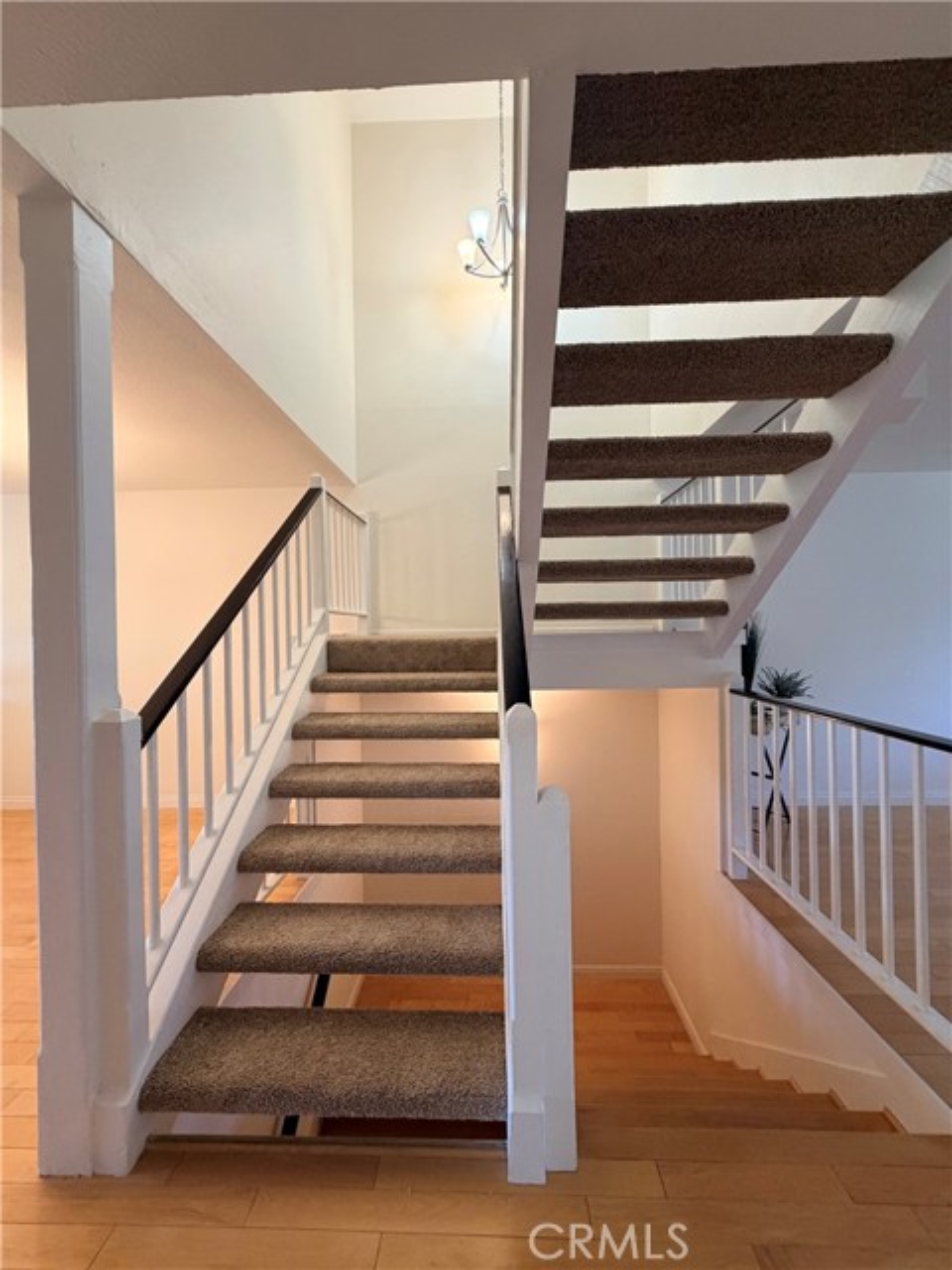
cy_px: 635
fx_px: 513
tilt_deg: -0.6
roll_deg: +0.5
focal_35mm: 14
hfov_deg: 85.7
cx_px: 476
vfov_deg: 102.1
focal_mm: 2.22
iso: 250
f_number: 2.2
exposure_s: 1/120
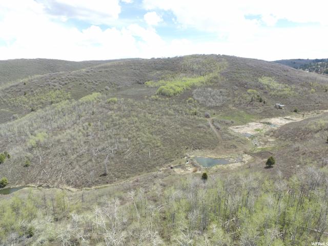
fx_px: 190
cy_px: 123
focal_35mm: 20
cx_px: 164
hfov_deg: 81.7
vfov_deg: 66.0
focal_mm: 3.61
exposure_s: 1/526
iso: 100
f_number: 2.8
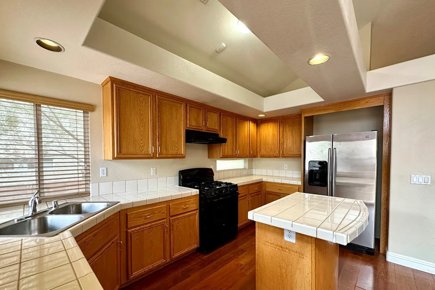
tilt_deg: -1.7
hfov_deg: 100.4
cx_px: 213
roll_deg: +0.5
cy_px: 162
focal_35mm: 15
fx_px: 181
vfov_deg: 77.0
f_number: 2.2
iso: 160
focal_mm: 2.22
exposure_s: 1/60
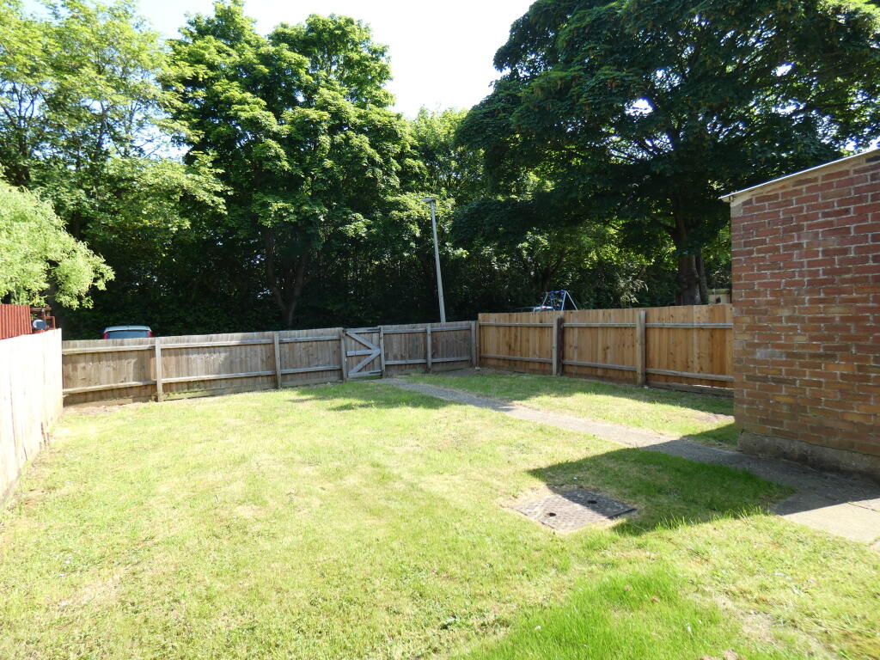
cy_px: 330
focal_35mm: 20
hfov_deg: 81.7
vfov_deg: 66.0
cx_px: 440
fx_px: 508
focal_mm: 3.6
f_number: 2.8
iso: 80
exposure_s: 1/400
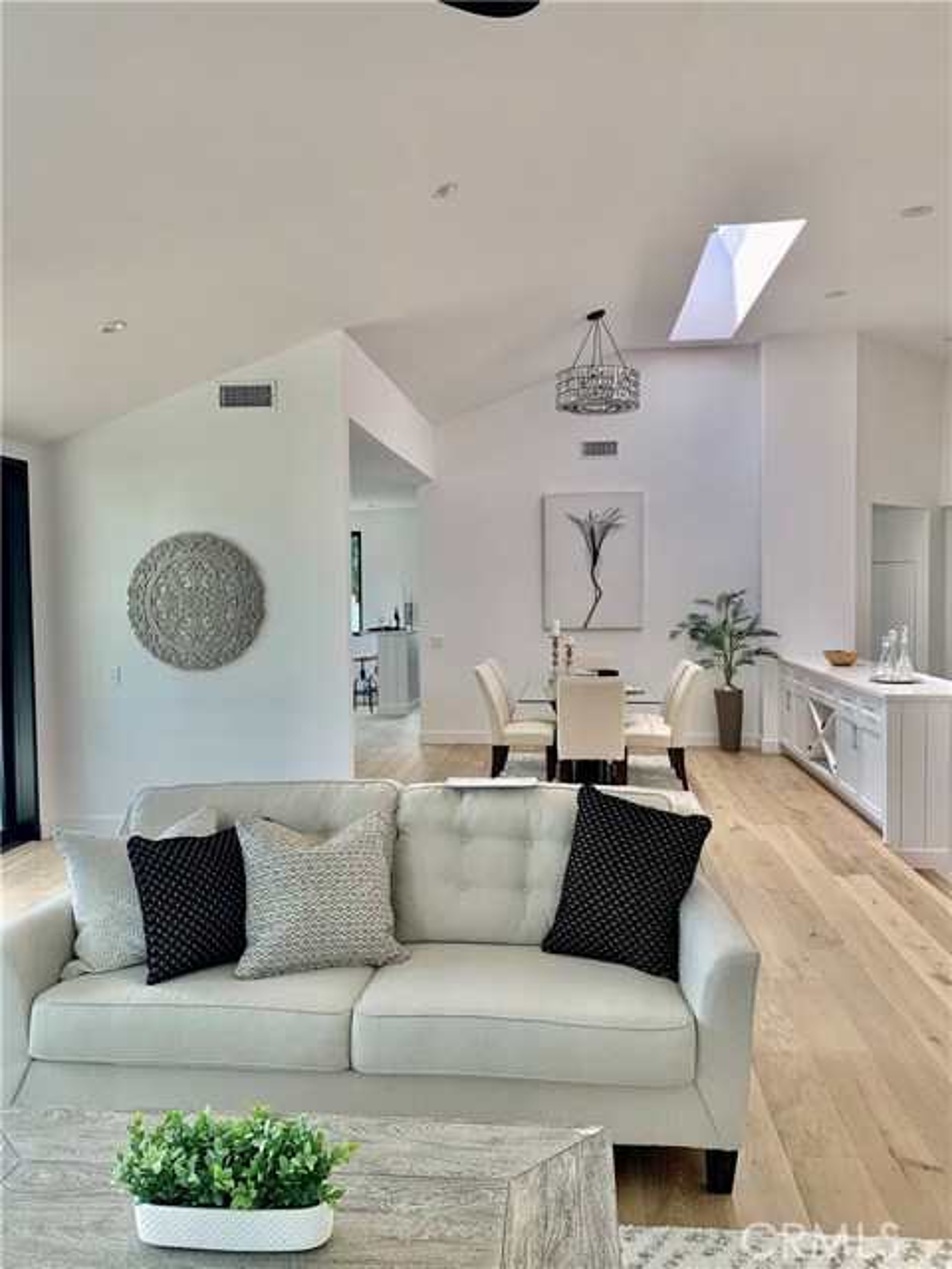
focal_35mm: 26
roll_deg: +0.4
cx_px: 476
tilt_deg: -1.7
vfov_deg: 67.3
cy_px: 634
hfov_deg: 53.1
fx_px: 953
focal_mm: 4.25
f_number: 1.8
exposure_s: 1/122
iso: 32
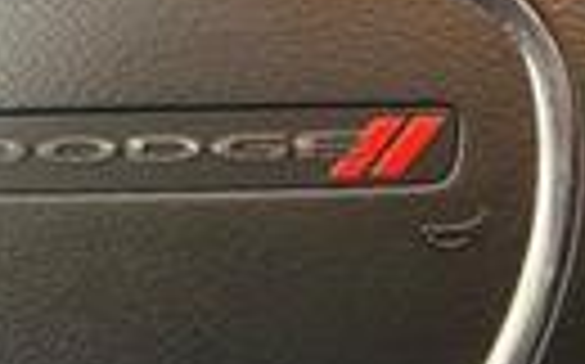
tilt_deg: -34.2
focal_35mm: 107
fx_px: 1704
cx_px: 212
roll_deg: -0.6
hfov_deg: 19.4
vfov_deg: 11.9
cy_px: -85
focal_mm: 5.7
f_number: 1.5
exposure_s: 1/30
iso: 1000
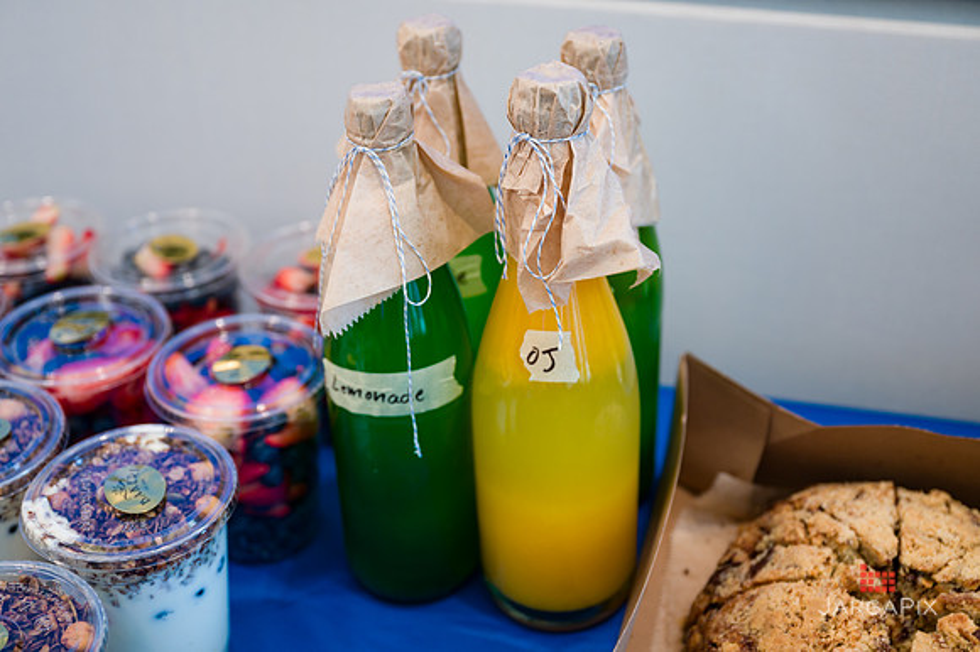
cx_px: 484
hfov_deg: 43.2
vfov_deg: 29.5
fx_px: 1239
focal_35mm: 46
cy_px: 332
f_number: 3.2
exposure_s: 1/160
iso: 200
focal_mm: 43
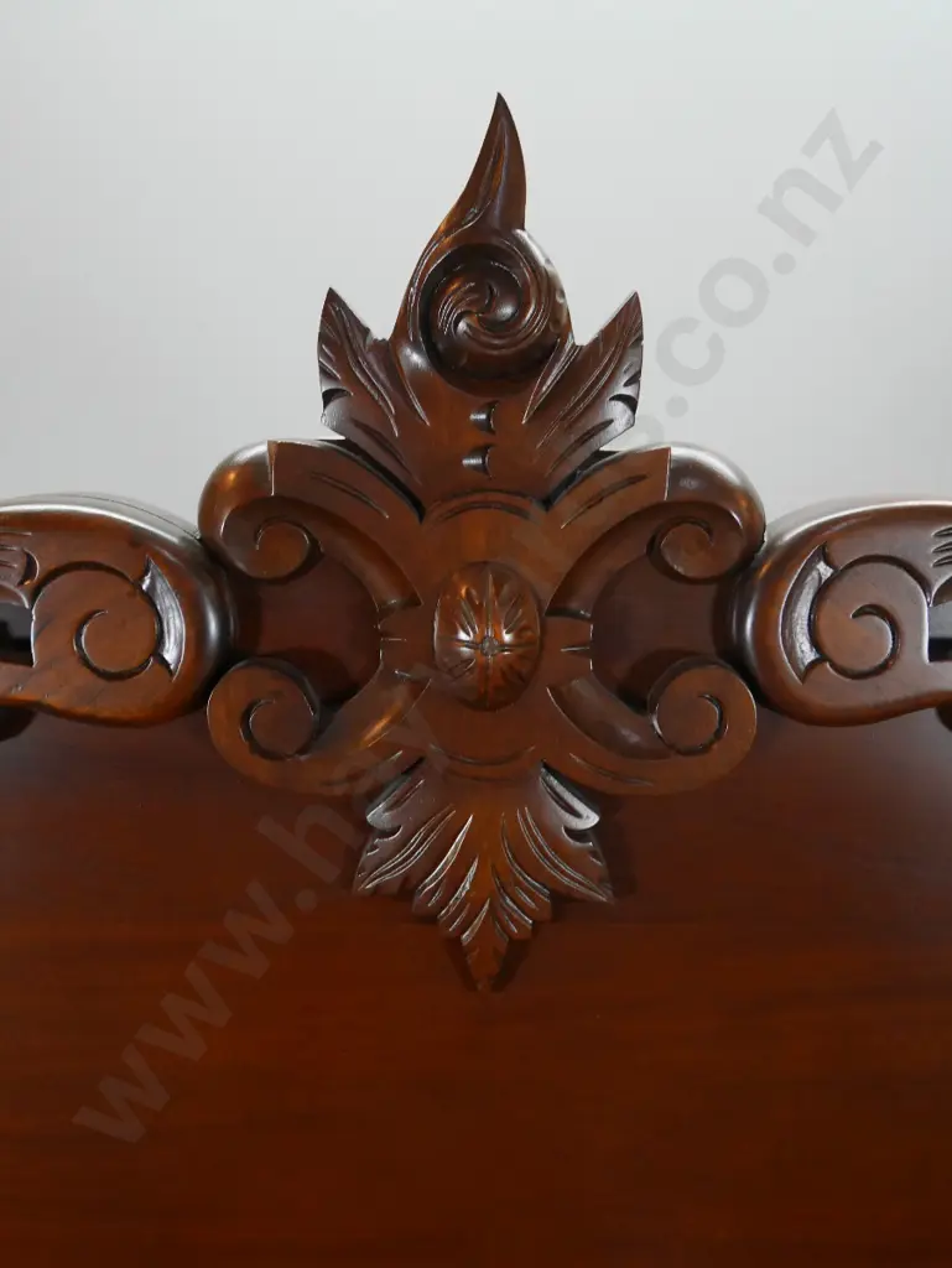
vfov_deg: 59.9
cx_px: 476
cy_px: 634
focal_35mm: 30
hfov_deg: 46.8
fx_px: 1099
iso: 1600
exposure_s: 1/60
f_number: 3.7
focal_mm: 15
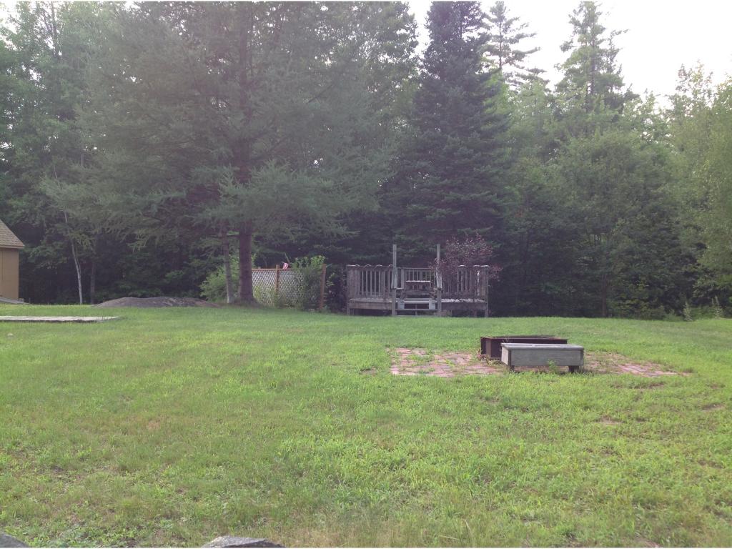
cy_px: 274
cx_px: 366
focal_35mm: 35
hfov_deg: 52.6
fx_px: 740
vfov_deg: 40.7
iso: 50
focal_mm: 4.28
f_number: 2.4
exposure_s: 1/189
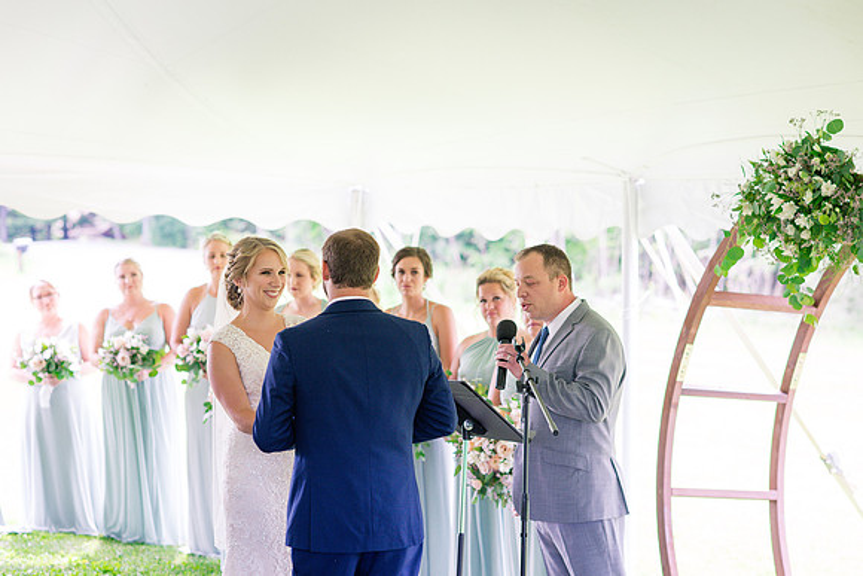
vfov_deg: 15.7
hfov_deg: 23.3
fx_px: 2090
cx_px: 438
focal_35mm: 87
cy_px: 288
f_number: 3.2
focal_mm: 85
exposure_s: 1/250
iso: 500
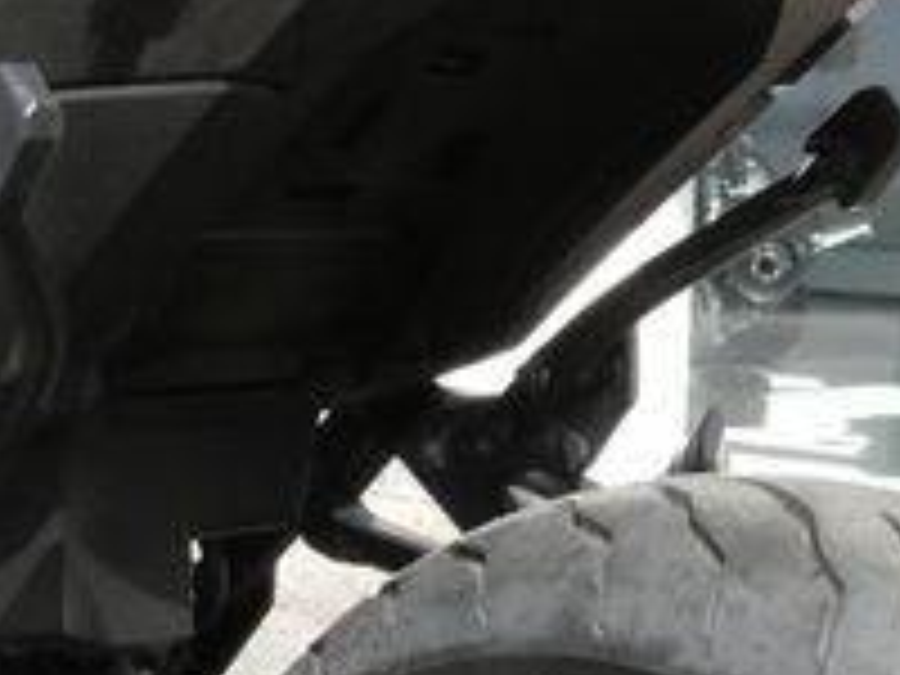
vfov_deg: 13.1
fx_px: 2912
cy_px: 558
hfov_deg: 17.4
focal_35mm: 112
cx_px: 130
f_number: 5.6
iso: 800
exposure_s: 1/800
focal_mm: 6.2
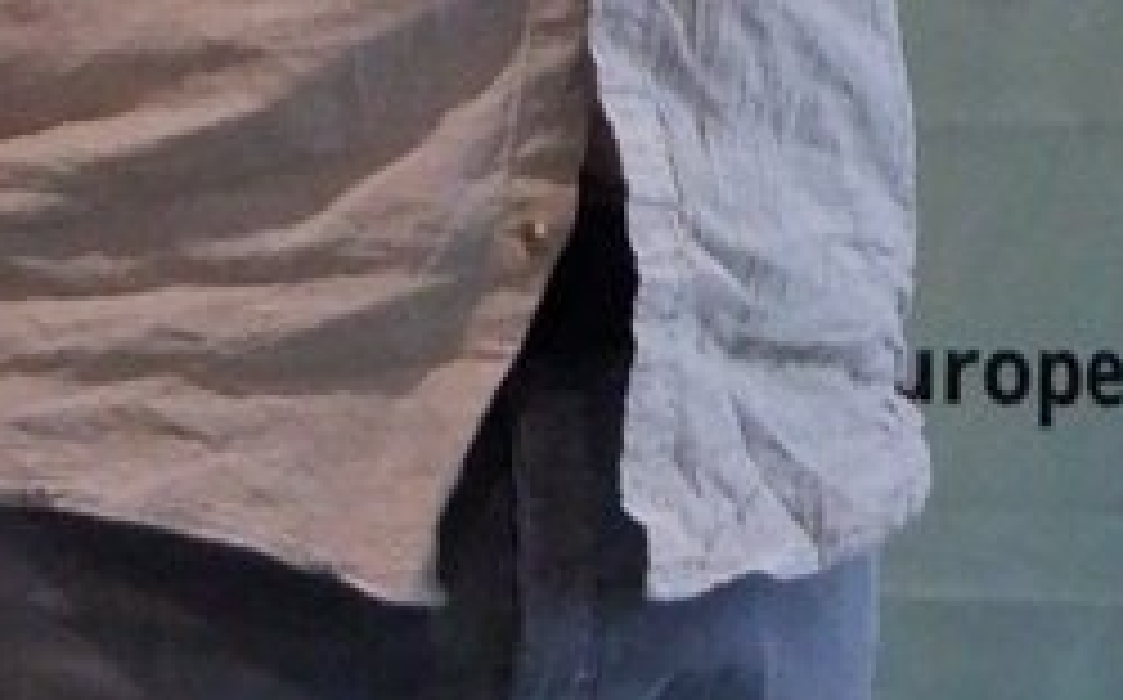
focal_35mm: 367
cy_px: -1046
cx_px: 440
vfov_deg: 3.5
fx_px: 11227
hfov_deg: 5.7
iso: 5000
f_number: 4.7
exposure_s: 1/180
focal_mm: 30.5
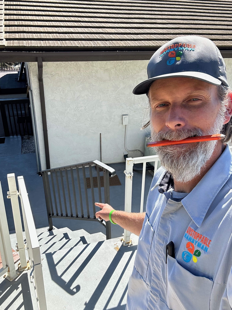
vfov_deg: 60.0
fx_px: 268
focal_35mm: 30
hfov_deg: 46.8
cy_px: 155
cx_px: 116
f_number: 1.9
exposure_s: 1/376
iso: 25
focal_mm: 2.69
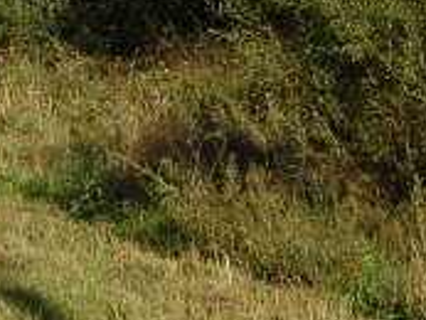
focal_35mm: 200
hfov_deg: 9.1
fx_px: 2463
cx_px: -505
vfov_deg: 7.4
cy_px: 10
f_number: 13
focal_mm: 30
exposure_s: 1/160
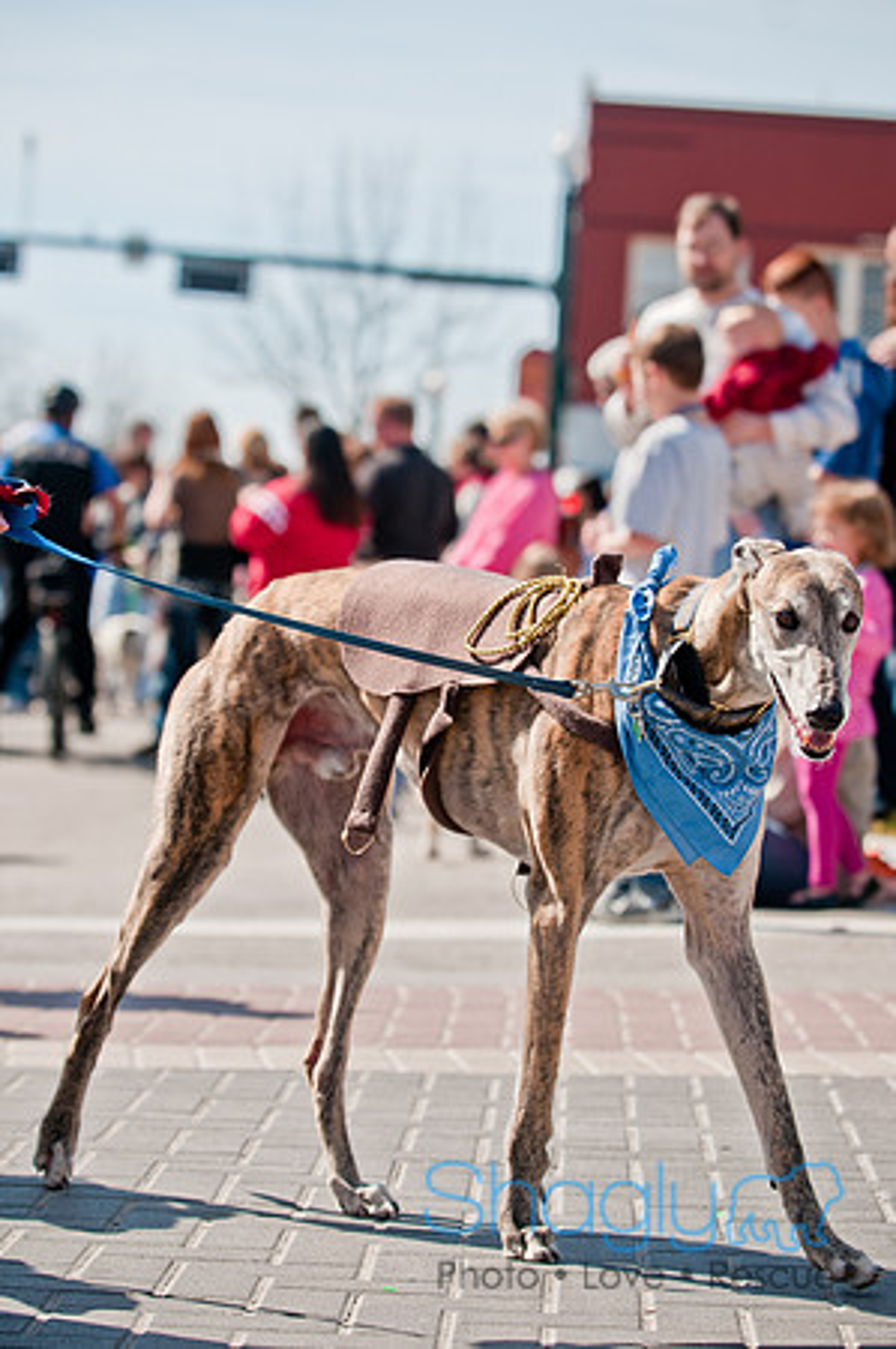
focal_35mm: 120
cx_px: 448
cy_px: 674
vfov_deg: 17.1
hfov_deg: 11.4
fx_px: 4490
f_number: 4
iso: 200
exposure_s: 1/1600
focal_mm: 80
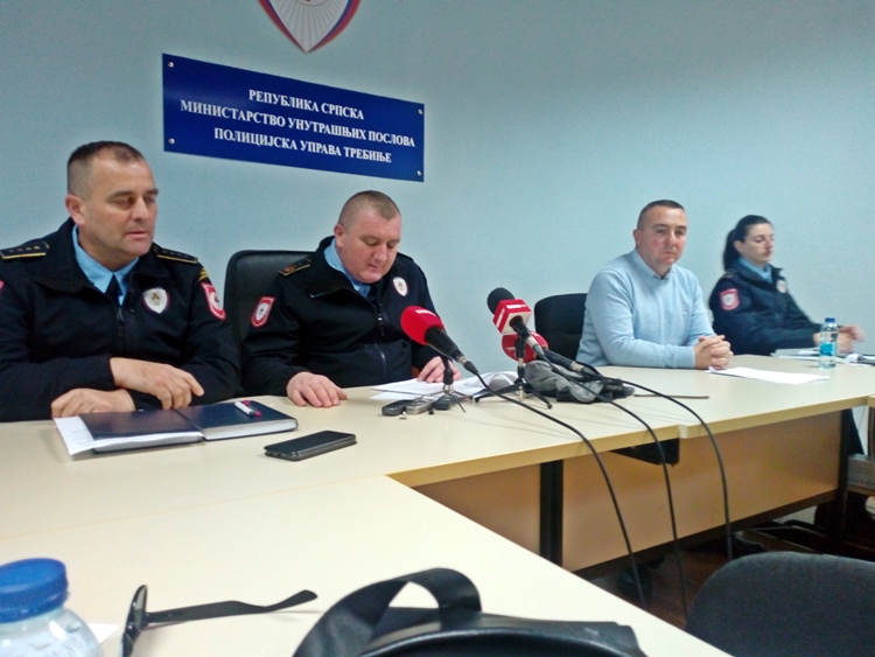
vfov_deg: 51.4
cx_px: 438
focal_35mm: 27
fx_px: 683
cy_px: 328
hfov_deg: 65.3
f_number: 2
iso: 313
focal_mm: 3.5
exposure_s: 1/16.7
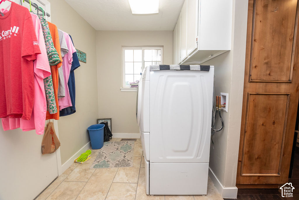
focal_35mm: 15
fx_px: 125
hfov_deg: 100.0
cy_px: 100
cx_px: 150
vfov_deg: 77.0
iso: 1000
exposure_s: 1/160
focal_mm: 10
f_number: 5
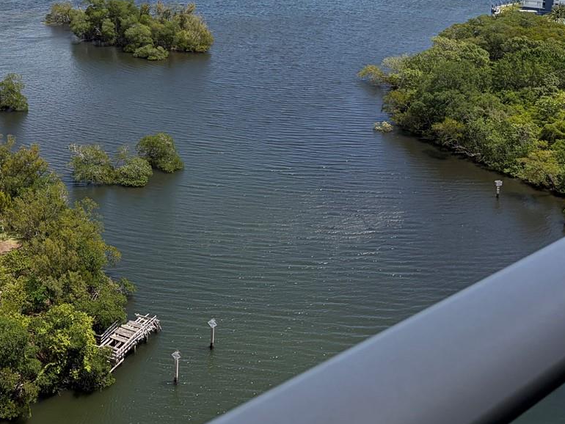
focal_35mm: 54
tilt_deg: -9.4
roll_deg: +1.0
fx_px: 882
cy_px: 4
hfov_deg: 33.8
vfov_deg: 25.7
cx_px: 70
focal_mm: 5.96
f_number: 1.6
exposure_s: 1/4329
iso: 50
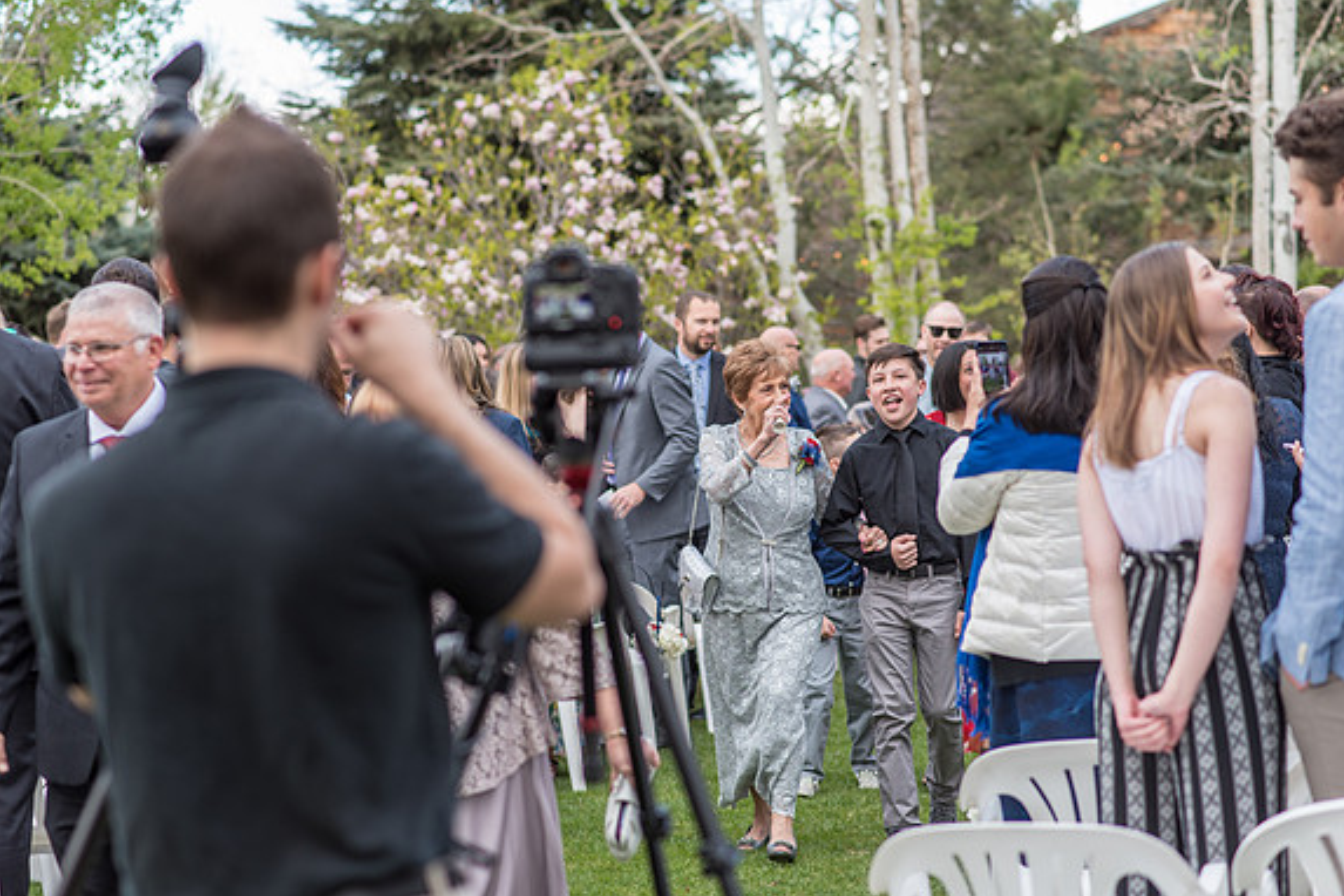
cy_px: 449
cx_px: 678
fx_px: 3210
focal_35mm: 86
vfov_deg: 15.9
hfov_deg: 23.6
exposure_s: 1/250
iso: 100
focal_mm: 85
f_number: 2.8
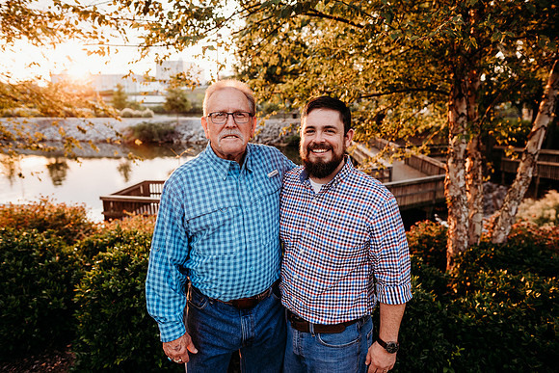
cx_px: 280
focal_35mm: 24
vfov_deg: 53.2
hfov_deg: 73.7
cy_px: 186
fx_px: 373
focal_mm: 24
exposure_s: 1/200
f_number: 3.2
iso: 320
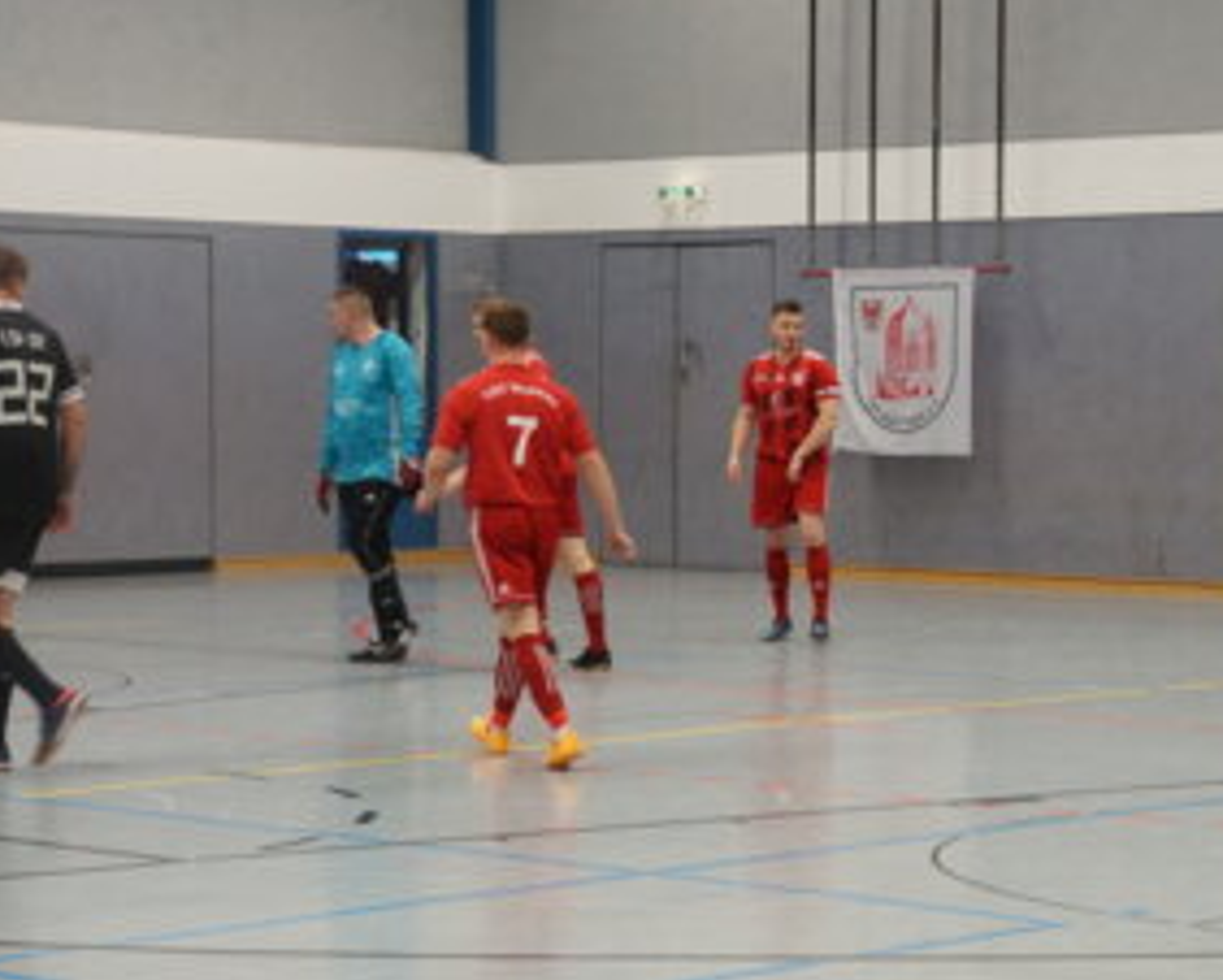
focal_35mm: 110
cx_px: 681
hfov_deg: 17.5
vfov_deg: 14.1
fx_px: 3972
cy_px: 555
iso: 1600
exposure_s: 1/100
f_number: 5.6
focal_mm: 55
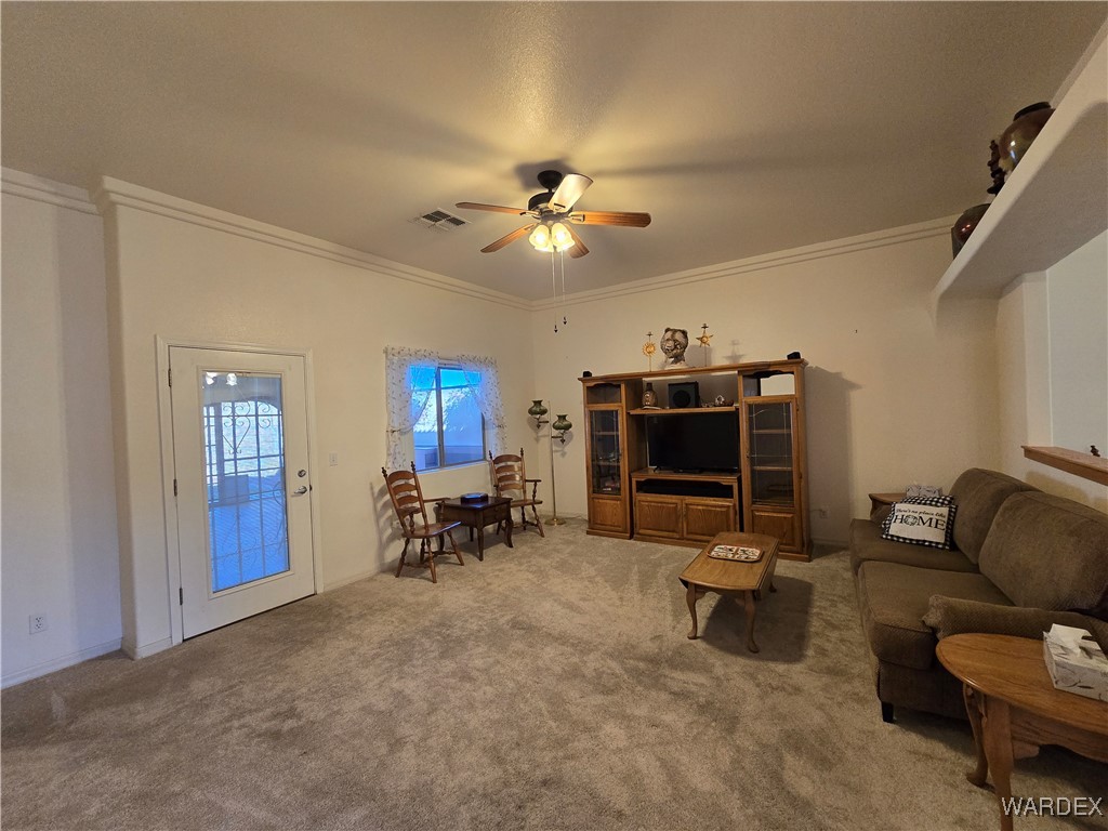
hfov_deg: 106.2
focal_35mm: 13
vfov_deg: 89.9
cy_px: 416
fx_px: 416
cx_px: 554
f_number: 2.2
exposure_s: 1/60
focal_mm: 2.2
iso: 320
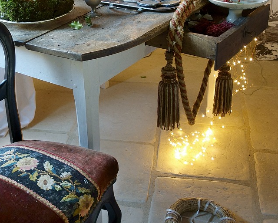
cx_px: 83
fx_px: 469
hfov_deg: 32.6
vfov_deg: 26.2
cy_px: 46
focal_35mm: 57
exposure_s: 1/30
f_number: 1.8
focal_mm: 8.8
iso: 125
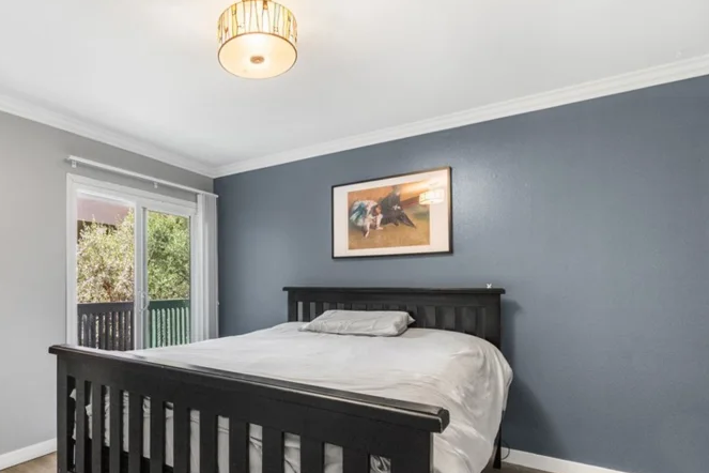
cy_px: 287
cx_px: 272
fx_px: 374
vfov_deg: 63.9
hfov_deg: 85.4
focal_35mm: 19
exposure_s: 1/5
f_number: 7.1
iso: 320
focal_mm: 10
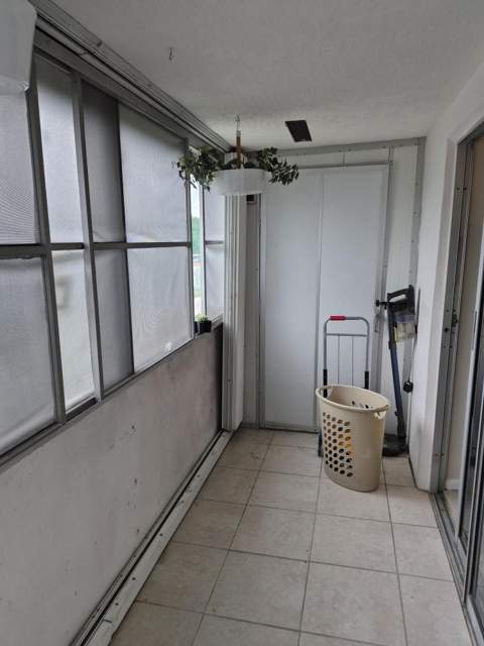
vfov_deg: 73.9
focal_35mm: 23
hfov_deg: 58.9
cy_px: 323
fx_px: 429
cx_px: 242
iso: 160
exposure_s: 1/120
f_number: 1.8
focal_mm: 5.4
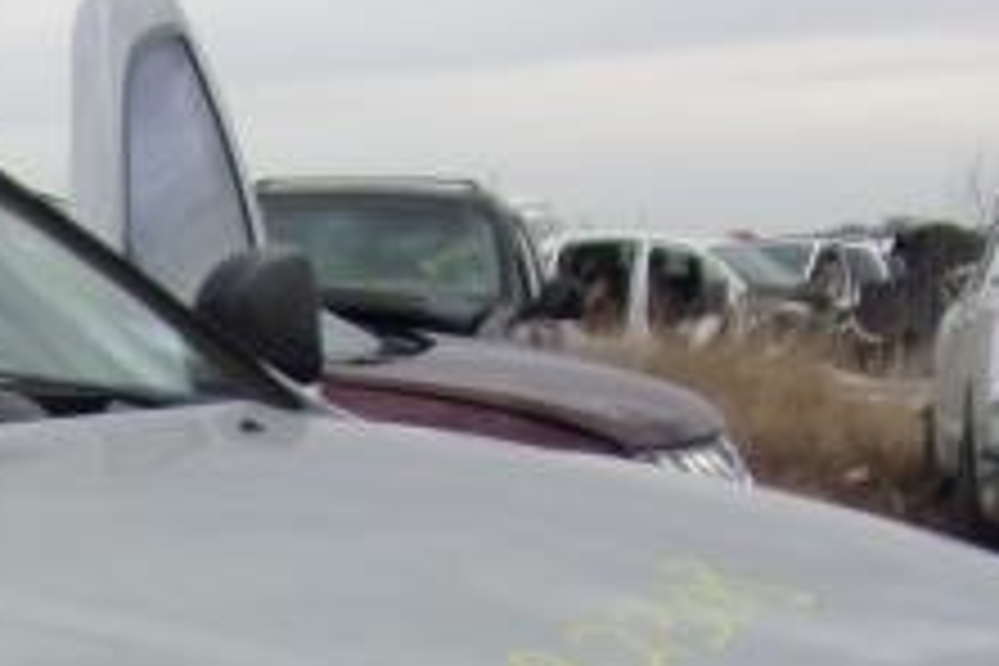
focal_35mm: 90
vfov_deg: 14.1
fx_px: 2497
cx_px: -212
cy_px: 1035
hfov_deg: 21.0
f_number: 3.3
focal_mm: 4.3
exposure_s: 1/400
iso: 80
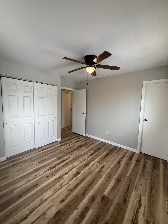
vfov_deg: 102.1
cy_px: 112
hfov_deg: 85.7
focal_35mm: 14
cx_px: 84
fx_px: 91
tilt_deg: -5.2
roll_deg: -2.1
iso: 320
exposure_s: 1/120
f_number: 2.2
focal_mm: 2.22
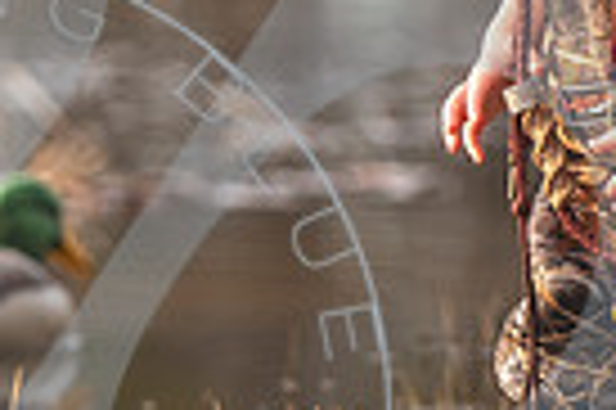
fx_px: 12767
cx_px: 153
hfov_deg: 2.8
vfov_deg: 1.8
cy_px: 34
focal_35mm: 747
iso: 100
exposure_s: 1/400
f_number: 2.8
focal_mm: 170
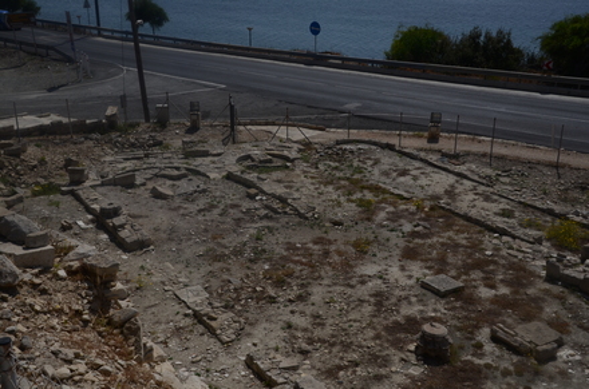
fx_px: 759
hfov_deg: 42.4
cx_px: 294
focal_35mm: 46
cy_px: 194
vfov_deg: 28.8
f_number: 13
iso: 200
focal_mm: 31
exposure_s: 1/640
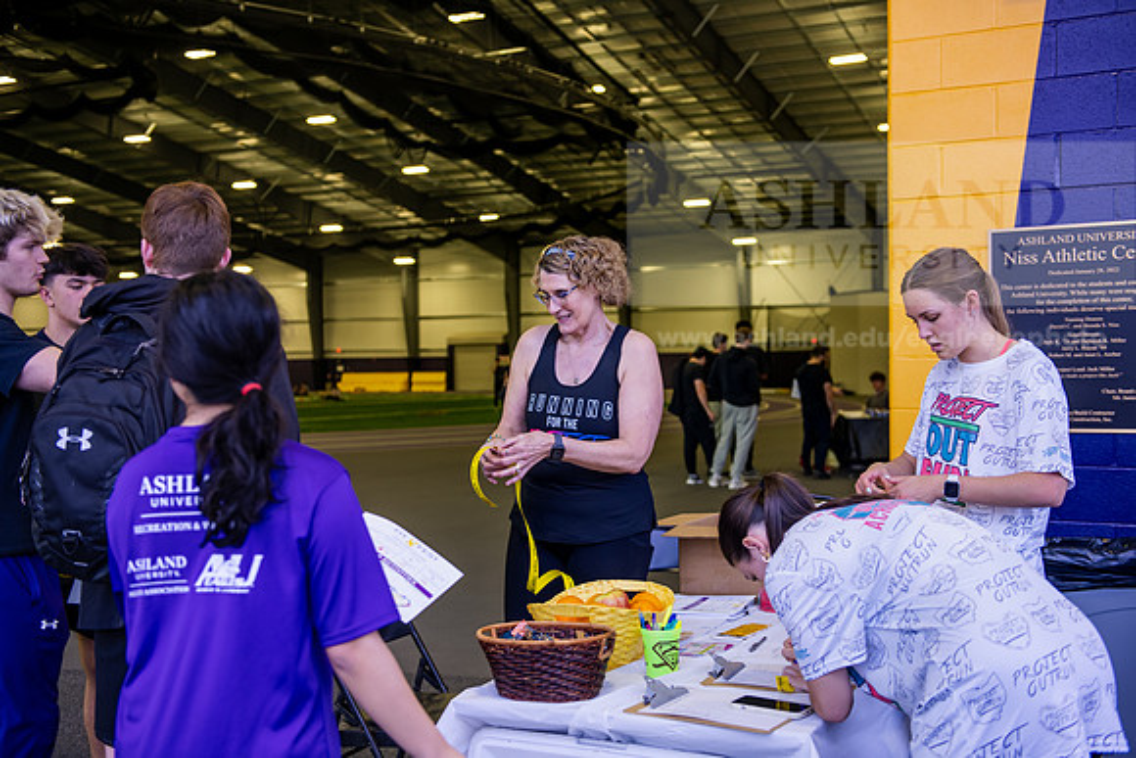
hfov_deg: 44.5
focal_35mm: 44
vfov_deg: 30.5
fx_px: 1389
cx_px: 568
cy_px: 379
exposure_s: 1/200
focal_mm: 44
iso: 640
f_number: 3.2
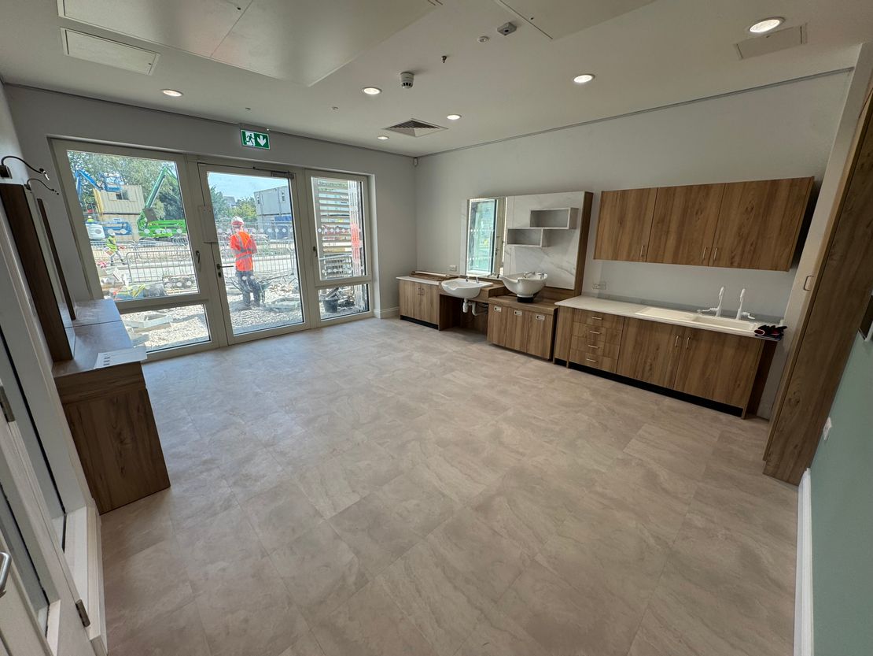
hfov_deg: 102.1
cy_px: 328
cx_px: 436
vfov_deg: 85.7
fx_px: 353
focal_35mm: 14
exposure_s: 1/146
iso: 40
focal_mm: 2.22
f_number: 2.2
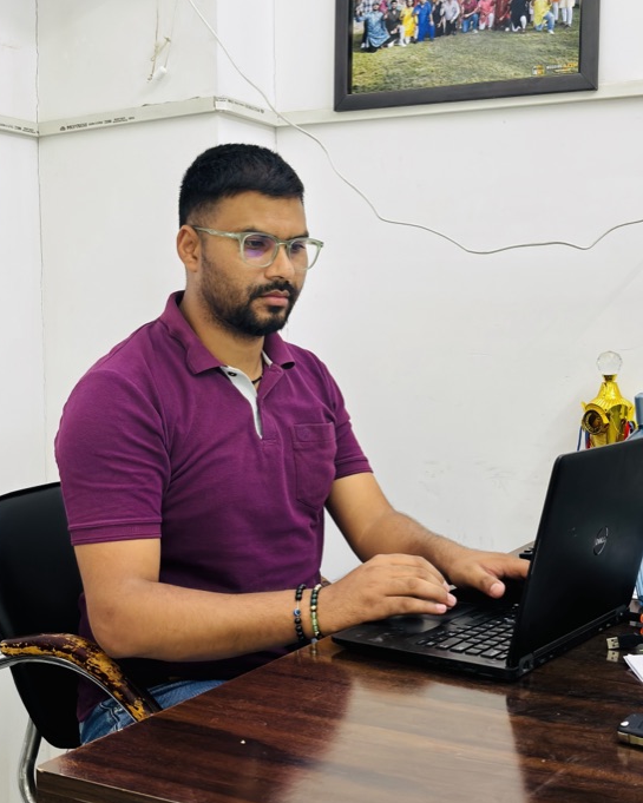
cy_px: 397
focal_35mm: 49
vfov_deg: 38.0
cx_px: 380
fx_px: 1165
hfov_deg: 30.8
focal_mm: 5.96
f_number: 1.6
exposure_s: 1/50
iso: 125
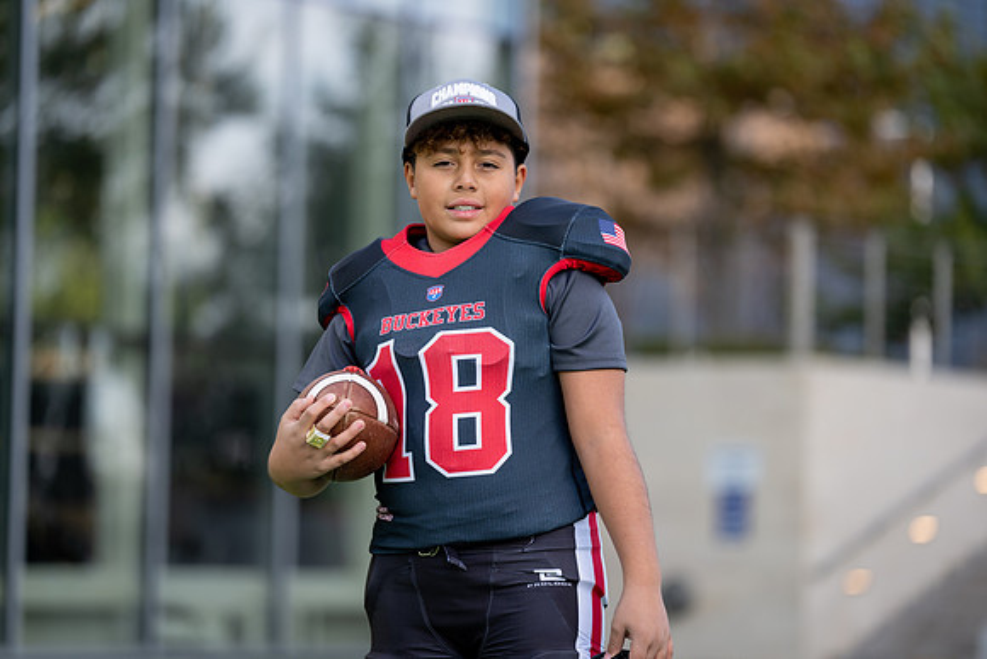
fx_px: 4168
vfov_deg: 9.0
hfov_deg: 13.5
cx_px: 494
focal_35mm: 152
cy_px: 330
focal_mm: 152
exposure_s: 1/400
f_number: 2.8
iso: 100
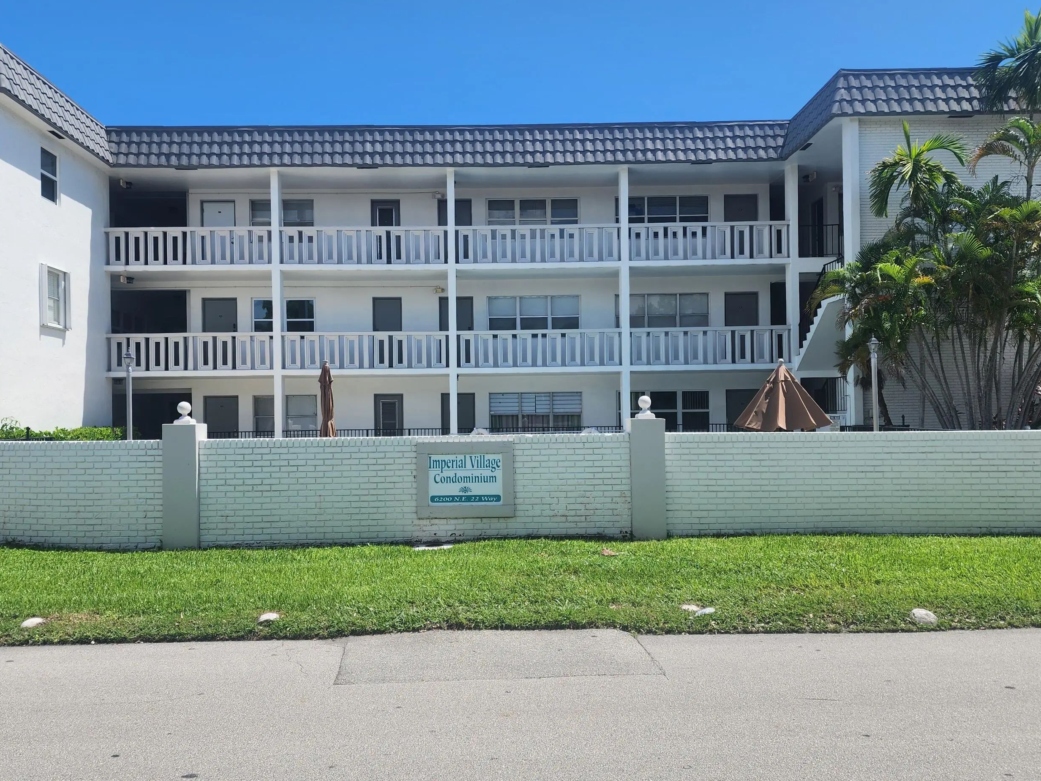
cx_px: 494
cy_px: 418
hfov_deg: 63.4
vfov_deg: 49.7
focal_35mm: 28
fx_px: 842
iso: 12
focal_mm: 6.4
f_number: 1.8
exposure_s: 1/1093
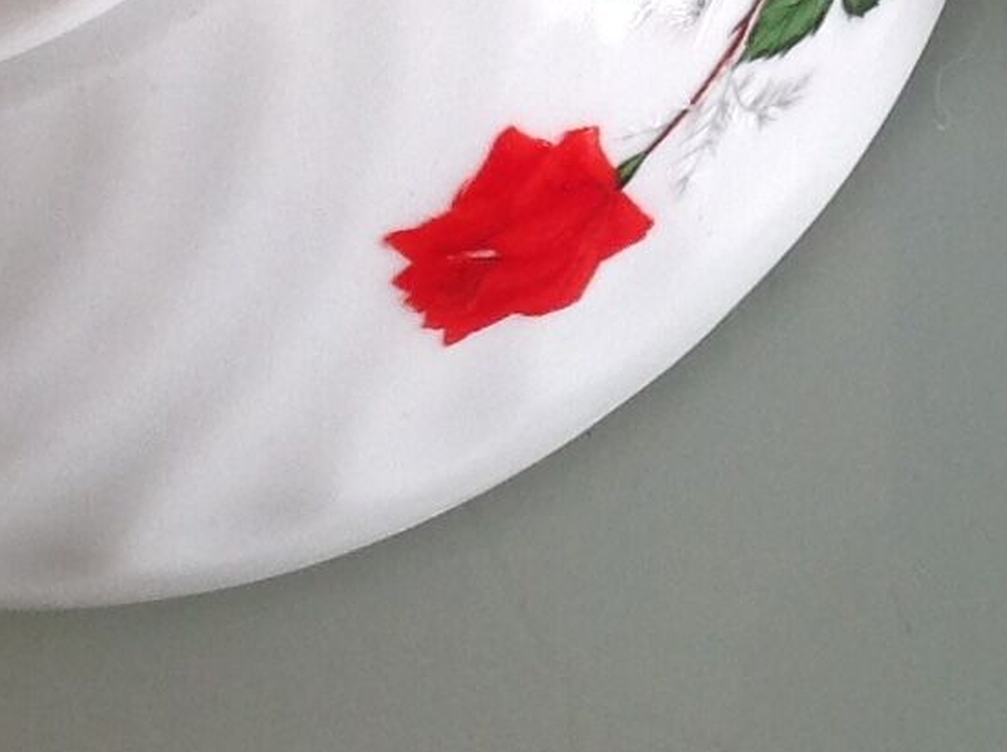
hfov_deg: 11.8
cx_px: 1091
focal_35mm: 165
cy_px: -435
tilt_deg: -84.3
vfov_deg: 8.7
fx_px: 4794
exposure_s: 1/24
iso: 64
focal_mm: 4.28
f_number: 2.4
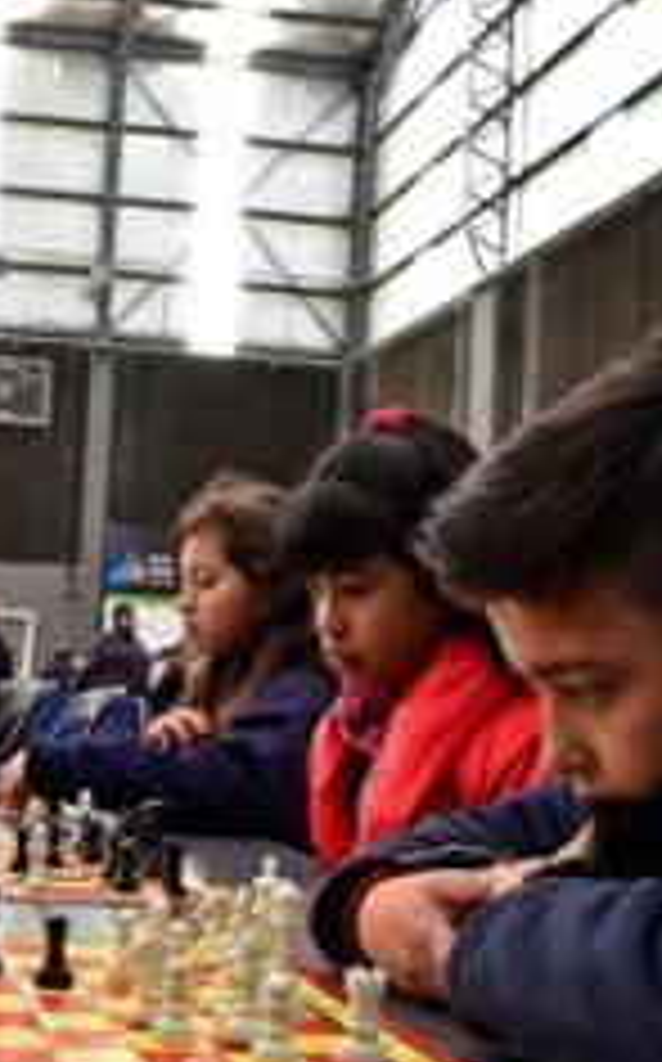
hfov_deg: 21.6
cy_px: 646
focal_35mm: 58
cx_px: 18
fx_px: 1678
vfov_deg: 35.0
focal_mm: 20
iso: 2000
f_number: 7.1
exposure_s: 1/50
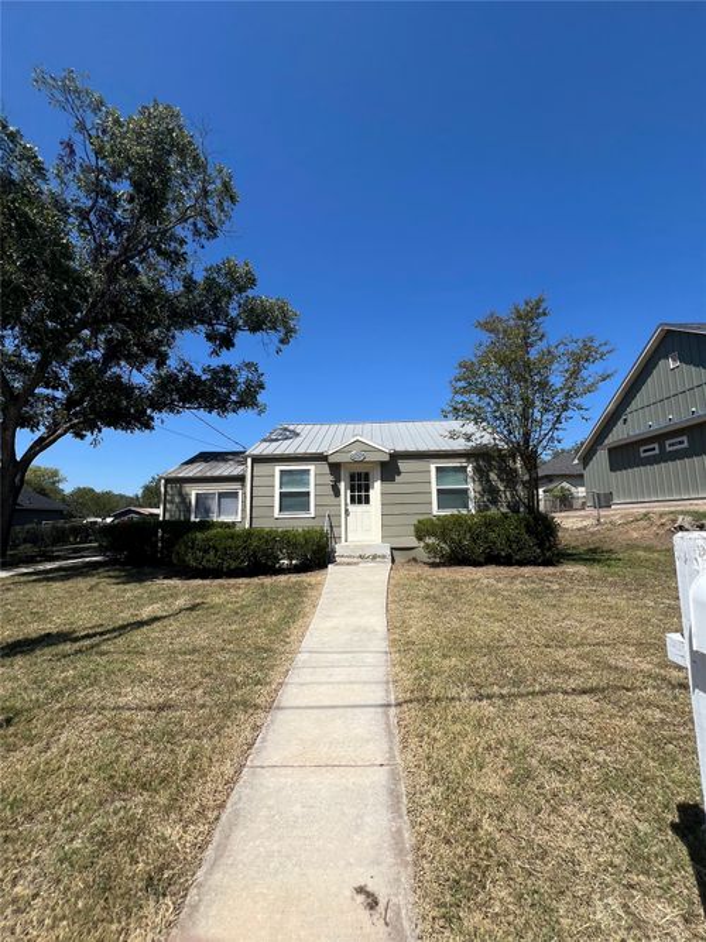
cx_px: 353
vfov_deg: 106.2
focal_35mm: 13
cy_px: 471
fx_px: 354
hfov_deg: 89.9
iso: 32
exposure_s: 1/2222
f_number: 1.8
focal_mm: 1.57
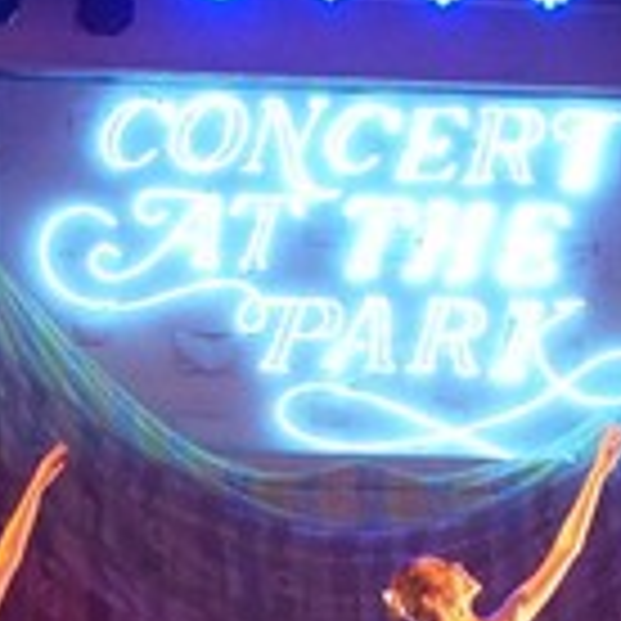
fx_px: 4734
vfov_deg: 7.5
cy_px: 356
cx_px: 464
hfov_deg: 7.5
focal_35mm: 233
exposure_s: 1/60
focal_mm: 35
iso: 1600
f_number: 5.6
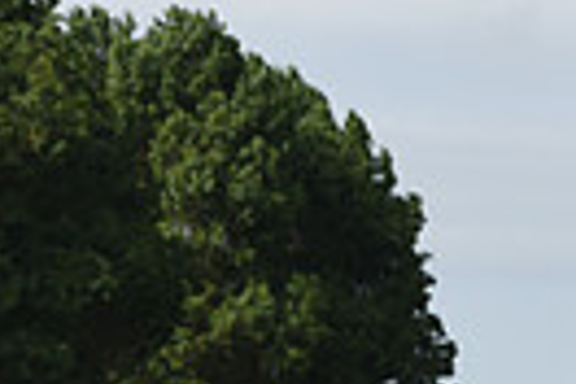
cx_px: 1222
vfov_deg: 1.6
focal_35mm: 879
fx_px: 14063
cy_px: 705
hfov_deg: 2.3
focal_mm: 200
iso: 400
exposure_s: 1/2000
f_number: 6.3
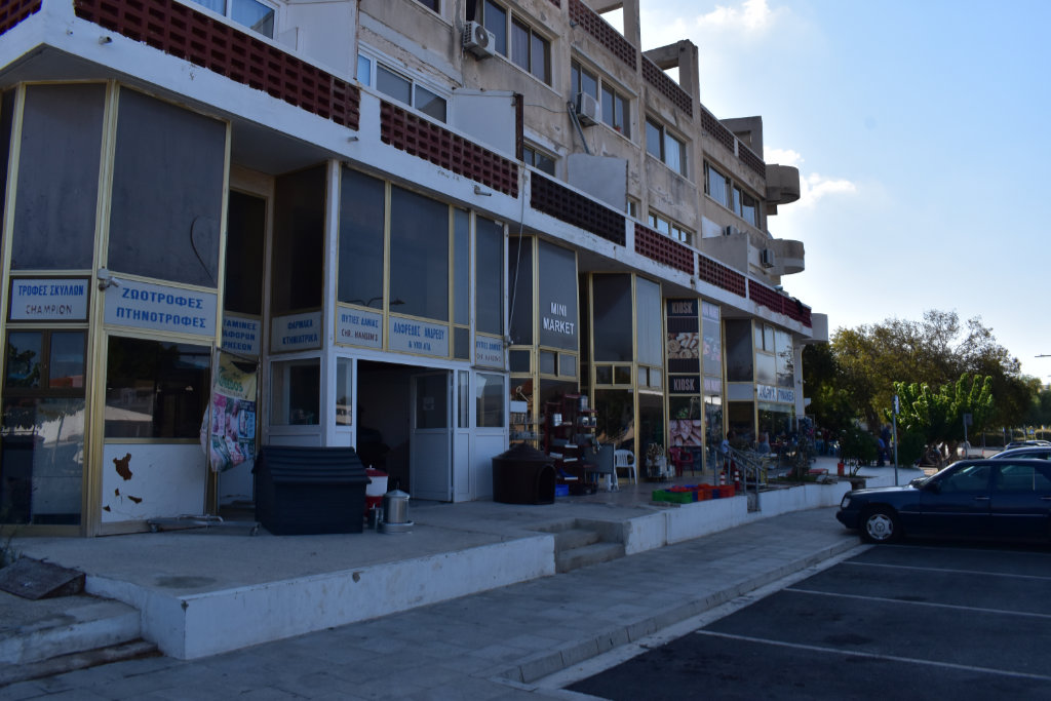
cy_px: 350
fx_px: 788
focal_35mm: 27
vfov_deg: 47.9
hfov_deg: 67.4
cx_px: 526
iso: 400
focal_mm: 18
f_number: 11
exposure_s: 1/500
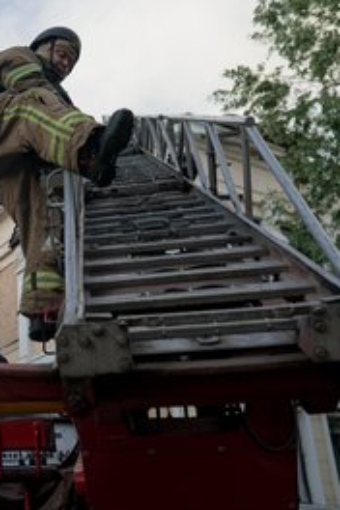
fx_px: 751
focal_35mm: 53
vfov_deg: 37.5
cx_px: -44
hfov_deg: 23.7
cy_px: 255
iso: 1000
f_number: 3.2
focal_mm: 35
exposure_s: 1/1600
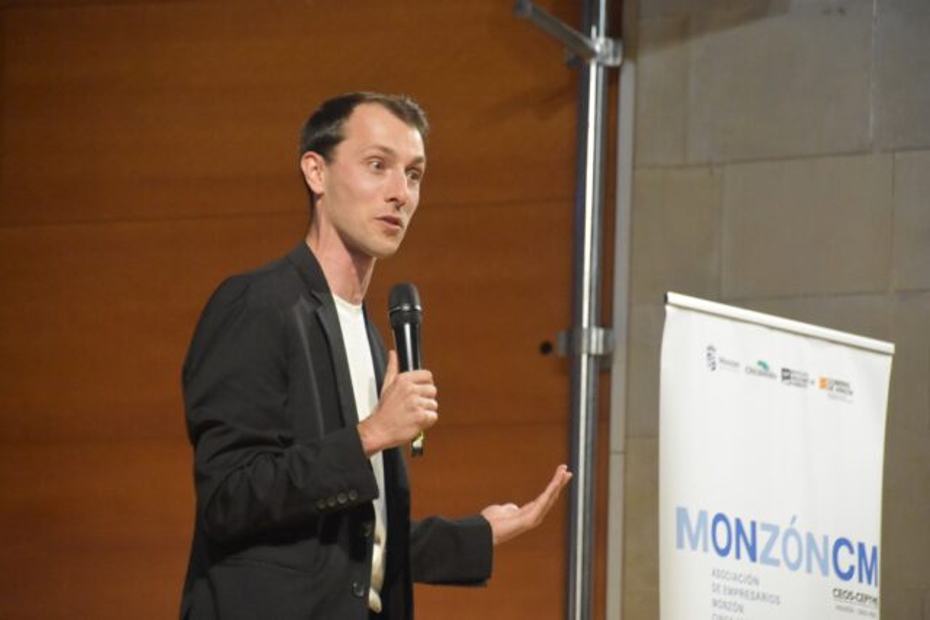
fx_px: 6007
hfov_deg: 8.9
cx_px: 465
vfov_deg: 5.9
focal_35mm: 232
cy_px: 310
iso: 8000
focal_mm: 155
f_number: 6
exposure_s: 1/250
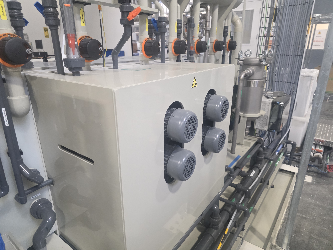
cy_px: 125
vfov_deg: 58.9
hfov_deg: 73.9
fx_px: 221
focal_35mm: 23
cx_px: 166
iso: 640
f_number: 1.7
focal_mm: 6.3
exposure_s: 1/120
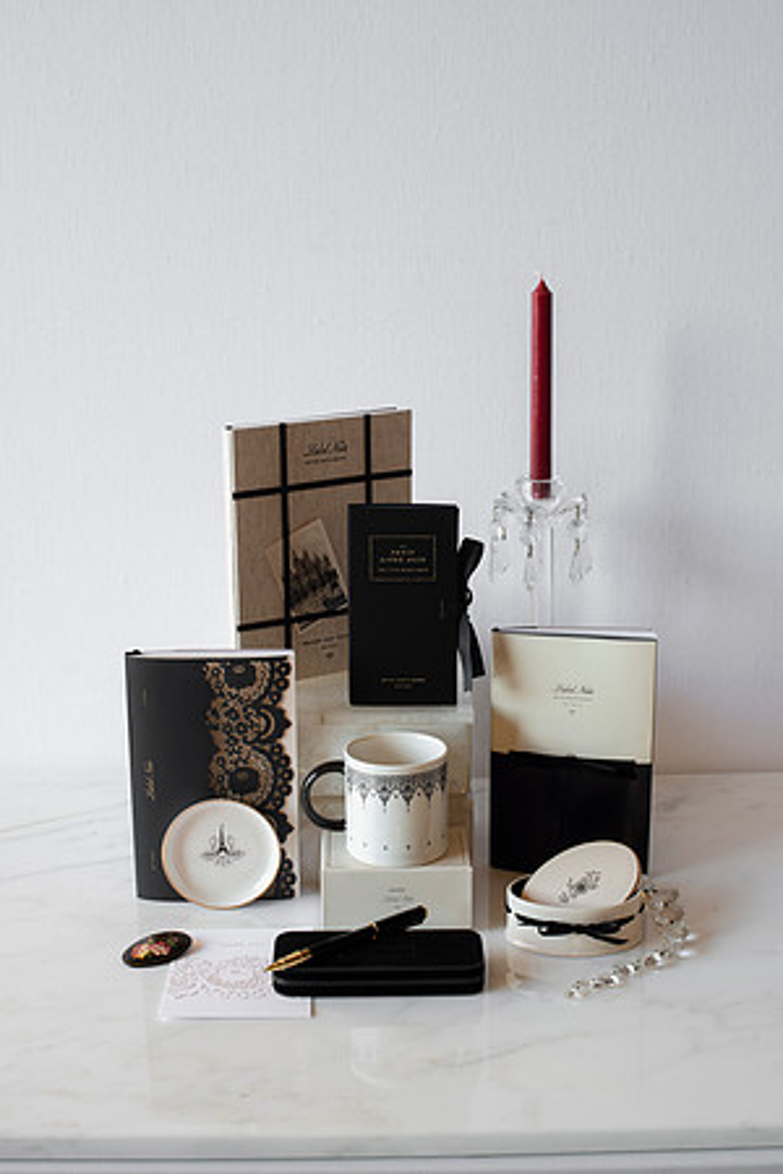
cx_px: 392
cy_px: 587
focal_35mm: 50
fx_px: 1631
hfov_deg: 27.0
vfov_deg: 39.6
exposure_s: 1/5
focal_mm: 50
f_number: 13
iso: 200
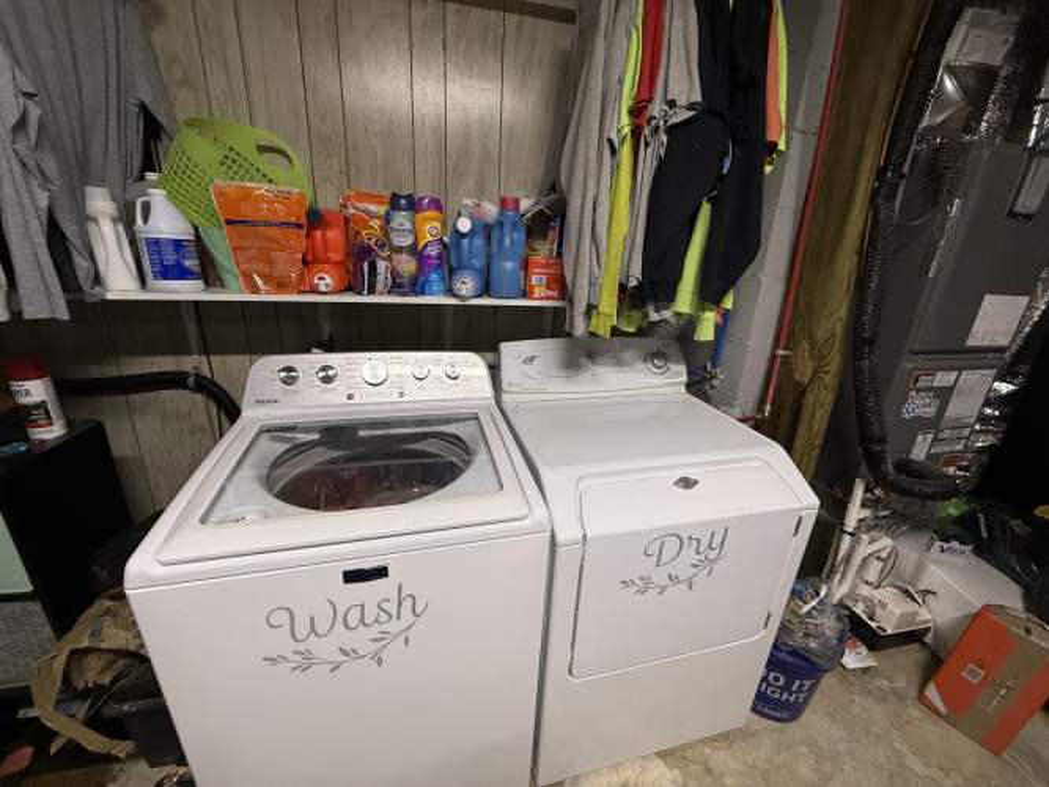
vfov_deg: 85.7
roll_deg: -2.3
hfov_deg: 102.1
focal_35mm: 14
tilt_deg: -18.0
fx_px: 424
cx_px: 524
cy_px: 394
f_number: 2.2
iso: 320
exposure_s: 1/120
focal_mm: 2.22
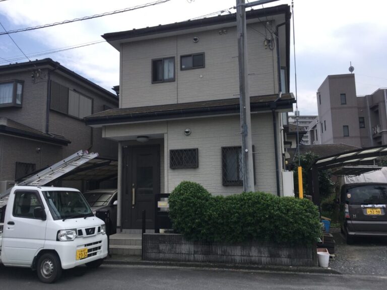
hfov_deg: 61.7
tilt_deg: +8.8
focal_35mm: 29
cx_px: 194
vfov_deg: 48.2
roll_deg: +0.0
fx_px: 324
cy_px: 145
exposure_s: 1/1221
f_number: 2.2
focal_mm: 4.15
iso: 25
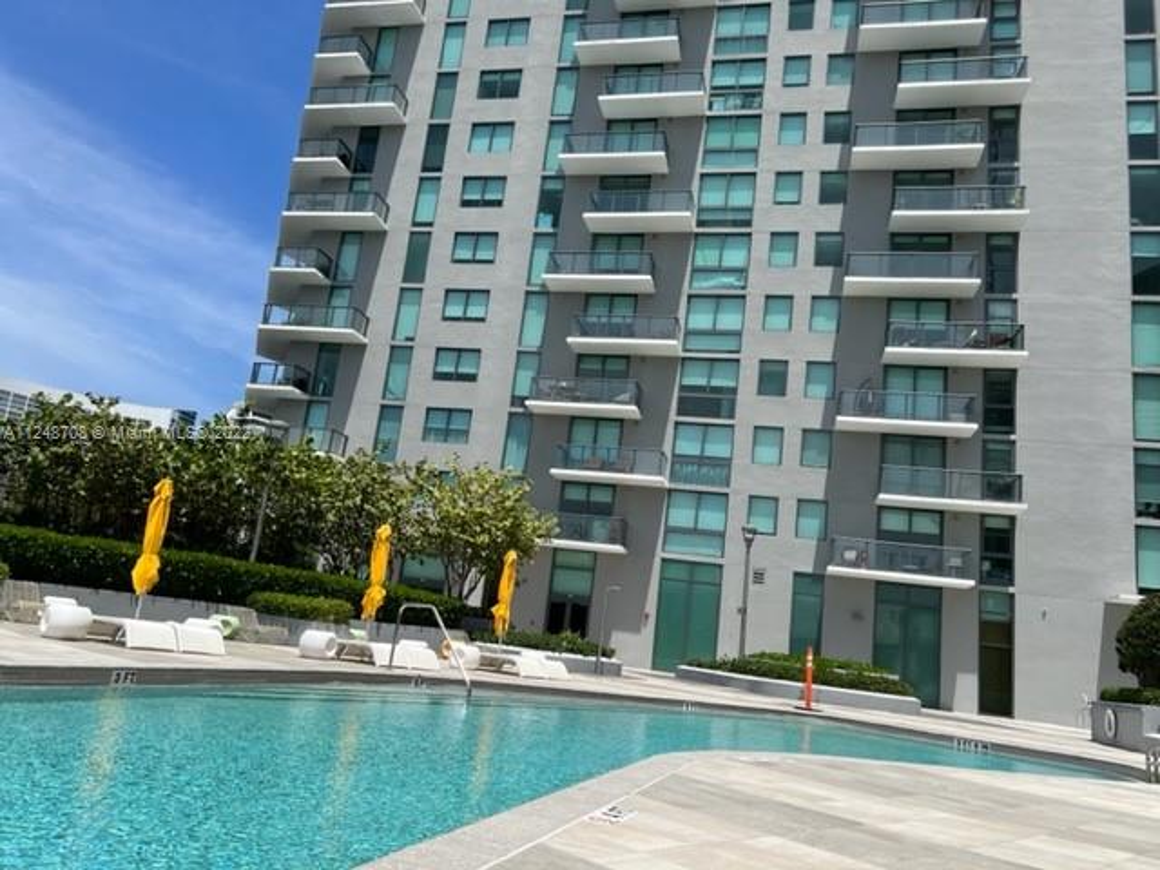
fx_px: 871
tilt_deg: +13.3
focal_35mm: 26
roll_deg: -6.8
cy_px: 435
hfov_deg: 67.3
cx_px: 580
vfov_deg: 53.1
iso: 50
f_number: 1.5
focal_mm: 5.7
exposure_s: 1/5587
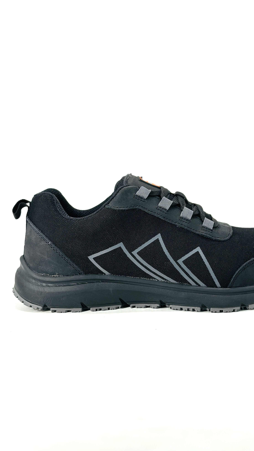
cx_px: 165
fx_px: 635
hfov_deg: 22.6
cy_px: 226
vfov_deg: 39.2
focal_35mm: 53
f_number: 1.78
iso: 80
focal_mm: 6.86
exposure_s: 1/196
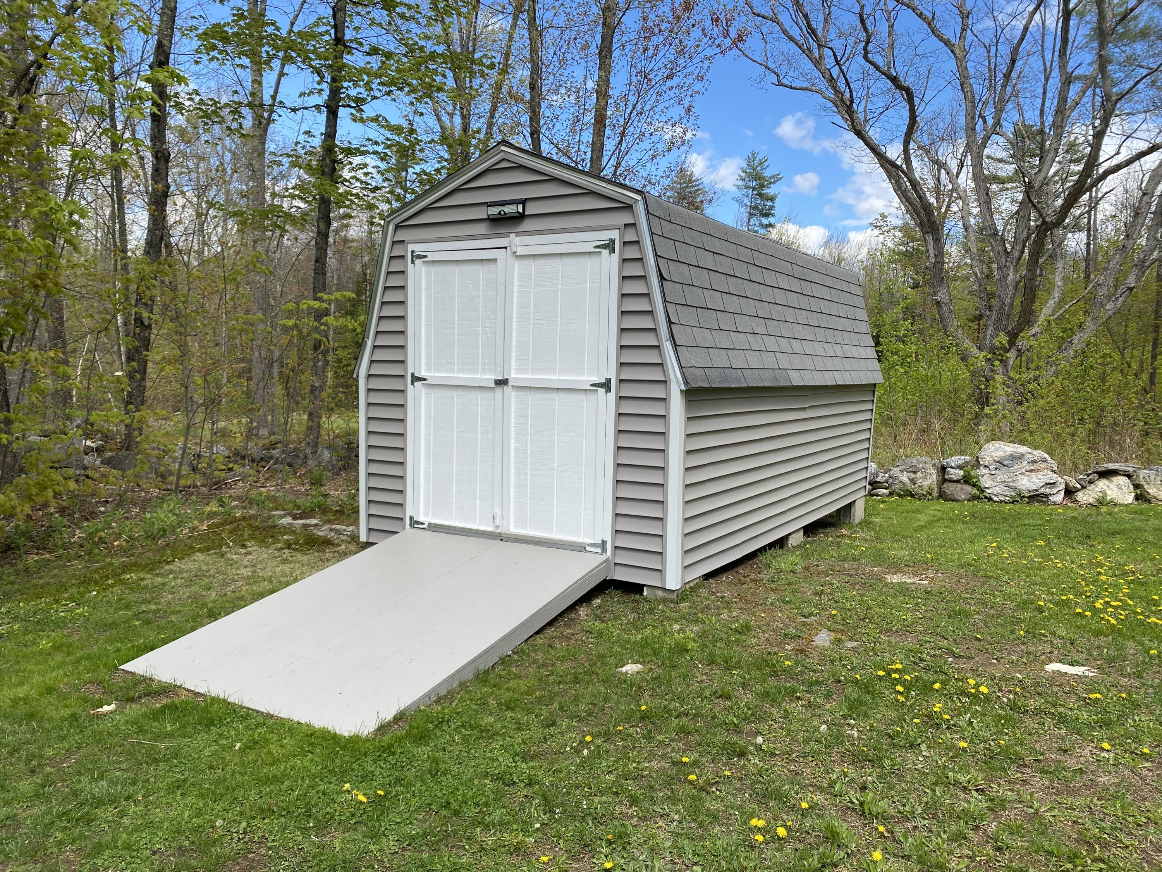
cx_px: 581
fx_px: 873
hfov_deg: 67.3
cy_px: 436
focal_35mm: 26
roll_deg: -1.2
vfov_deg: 53.1
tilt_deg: -4.7
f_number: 1.8
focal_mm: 4.25
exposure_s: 1/1565
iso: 32
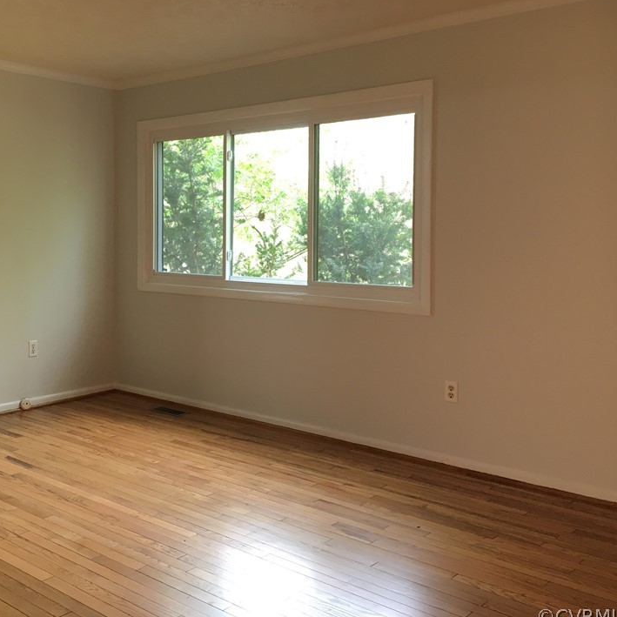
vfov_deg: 44.9
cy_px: 297
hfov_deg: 44.1
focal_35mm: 37
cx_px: 192
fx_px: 746
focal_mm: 4.15
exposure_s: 1/30
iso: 64
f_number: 2.2
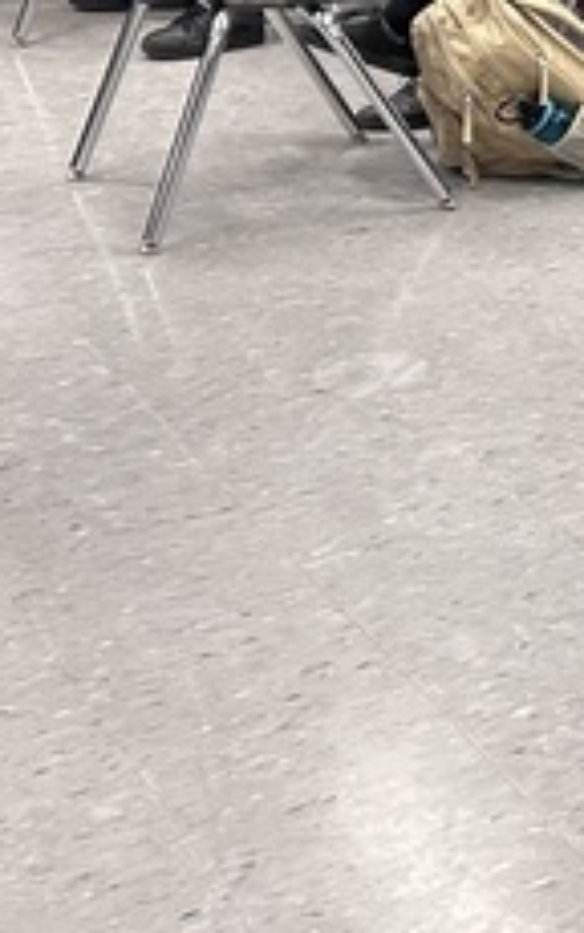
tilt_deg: -8.9
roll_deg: -2.6
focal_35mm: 96
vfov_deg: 20.2
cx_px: 1079
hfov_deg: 12.4
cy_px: -211
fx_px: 2442
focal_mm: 5.7
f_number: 1.5
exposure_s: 1/60
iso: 200
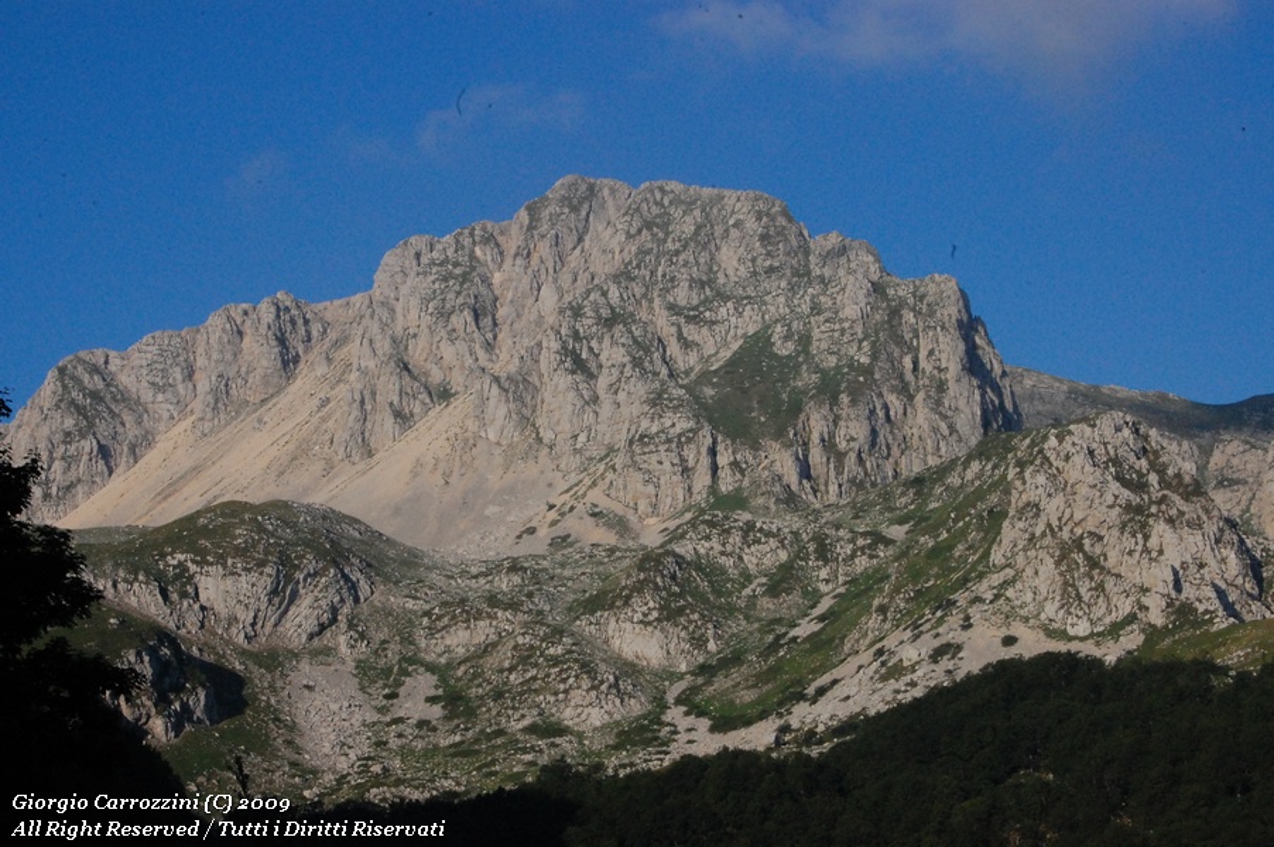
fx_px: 2917
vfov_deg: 16.5
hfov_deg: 24.6
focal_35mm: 82
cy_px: 424
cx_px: 637
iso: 1600
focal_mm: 55
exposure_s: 1/400
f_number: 29
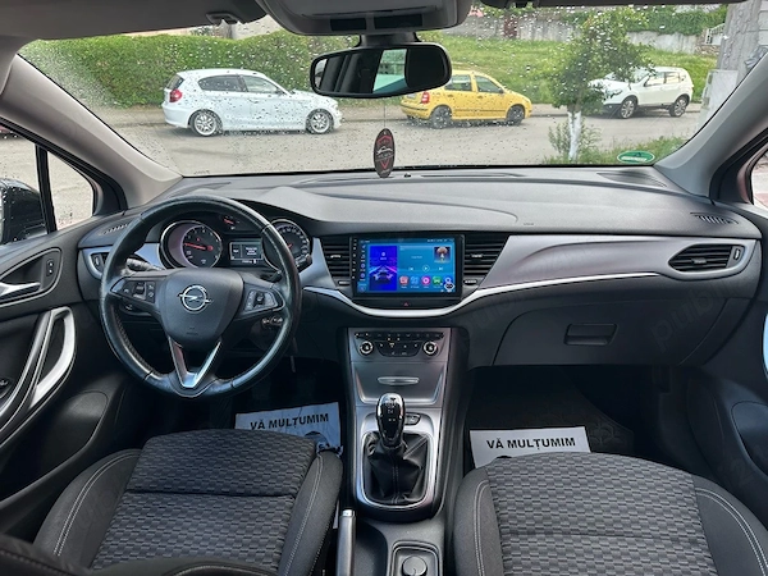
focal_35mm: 24
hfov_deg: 71.6
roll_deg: +0.7
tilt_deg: -22.9
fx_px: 532
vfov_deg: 56.8
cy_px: 288
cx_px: 384
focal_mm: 6.86
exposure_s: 1/121
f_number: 1.78
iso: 80
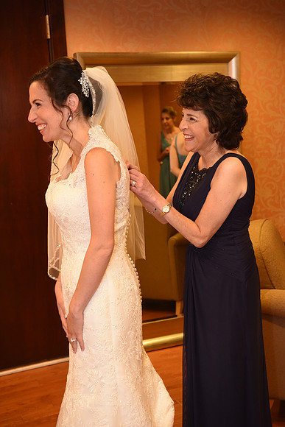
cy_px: 214
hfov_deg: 24.6
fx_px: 653
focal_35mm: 55
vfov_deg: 36.2
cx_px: 142
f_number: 5
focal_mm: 55
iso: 2000
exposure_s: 1/60
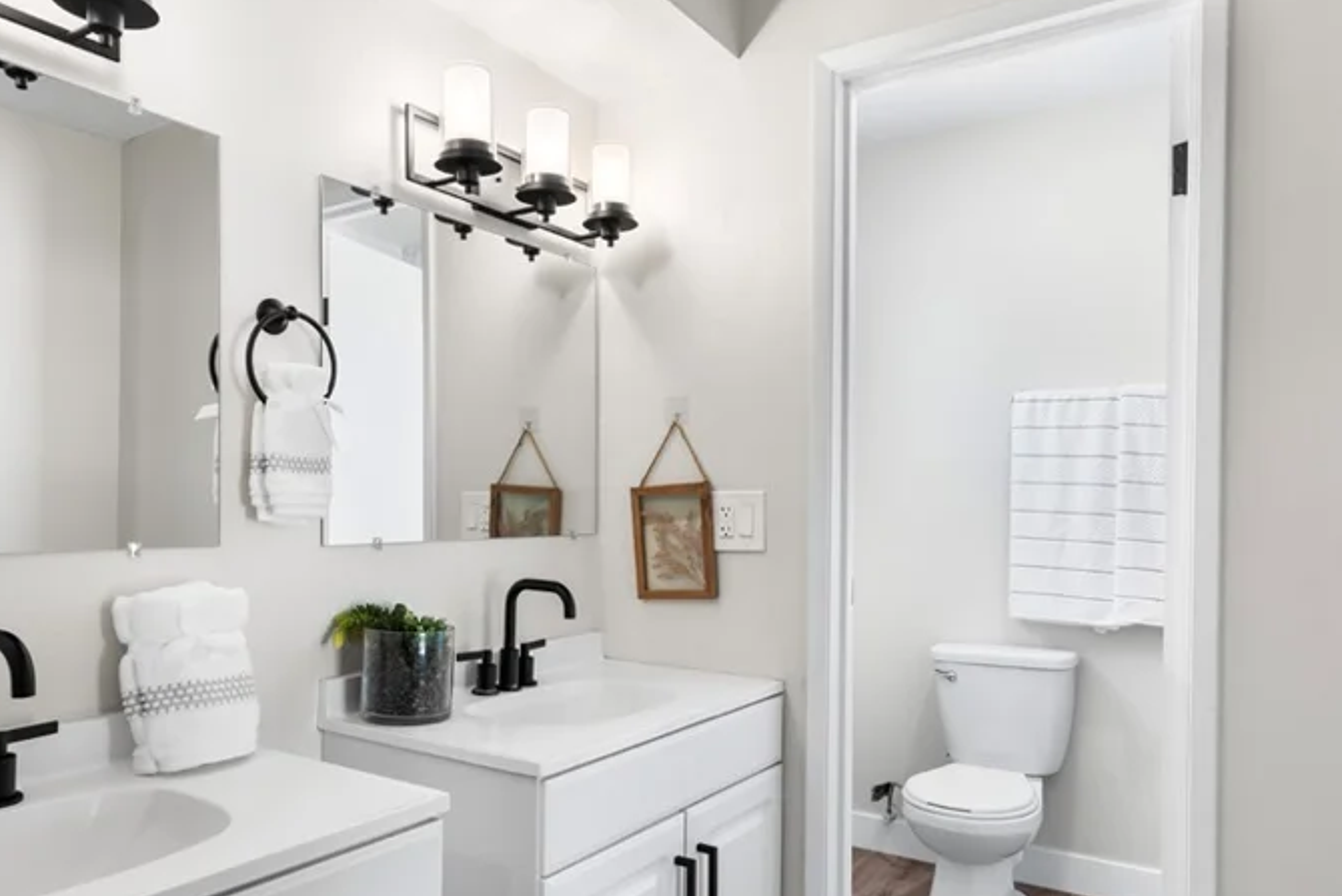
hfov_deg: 69.3
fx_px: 969
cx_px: 623
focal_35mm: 26
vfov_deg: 49.4
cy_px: 518
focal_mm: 17
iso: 500
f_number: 8
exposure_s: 1/20
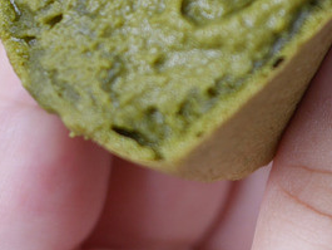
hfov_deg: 16.7
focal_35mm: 113
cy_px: -112
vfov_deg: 12.5
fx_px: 1084
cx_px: 397
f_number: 2.5
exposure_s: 1/250
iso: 200
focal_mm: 15
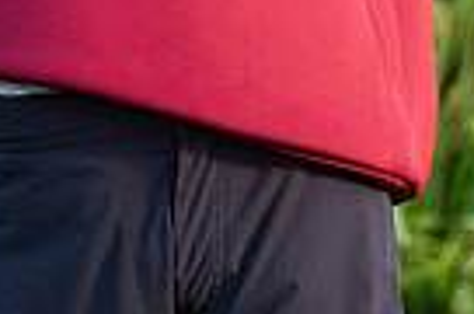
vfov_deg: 0.8
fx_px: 21898
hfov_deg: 1.2
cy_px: -421
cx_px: 122
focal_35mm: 1667
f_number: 4
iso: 800
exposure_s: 1/640
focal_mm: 300
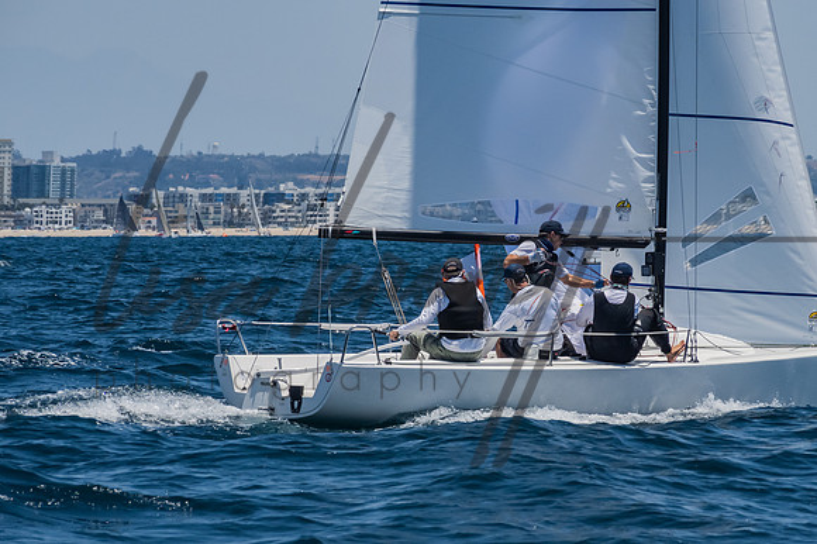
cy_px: 272
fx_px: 7182
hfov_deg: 6.5
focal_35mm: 317
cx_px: 408
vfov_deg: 4.3
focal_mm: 210
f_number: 14
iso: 640
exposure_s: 1/1600
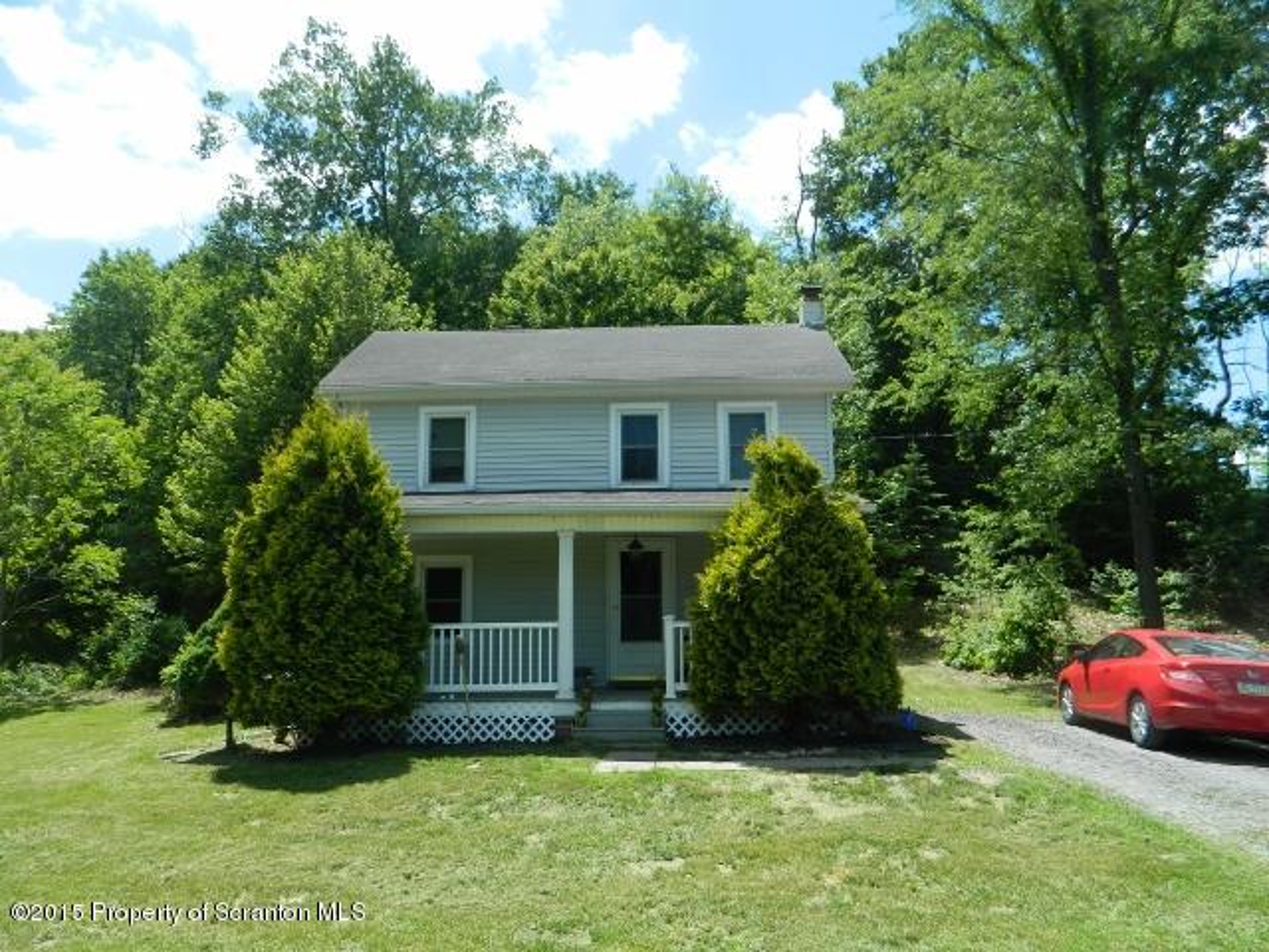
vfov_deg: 54.9
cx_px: 634
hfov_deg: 69.4
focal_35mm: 25
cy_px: 476
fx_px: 916
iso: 80
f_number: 3.1
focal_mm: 4.5
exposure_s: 1/640
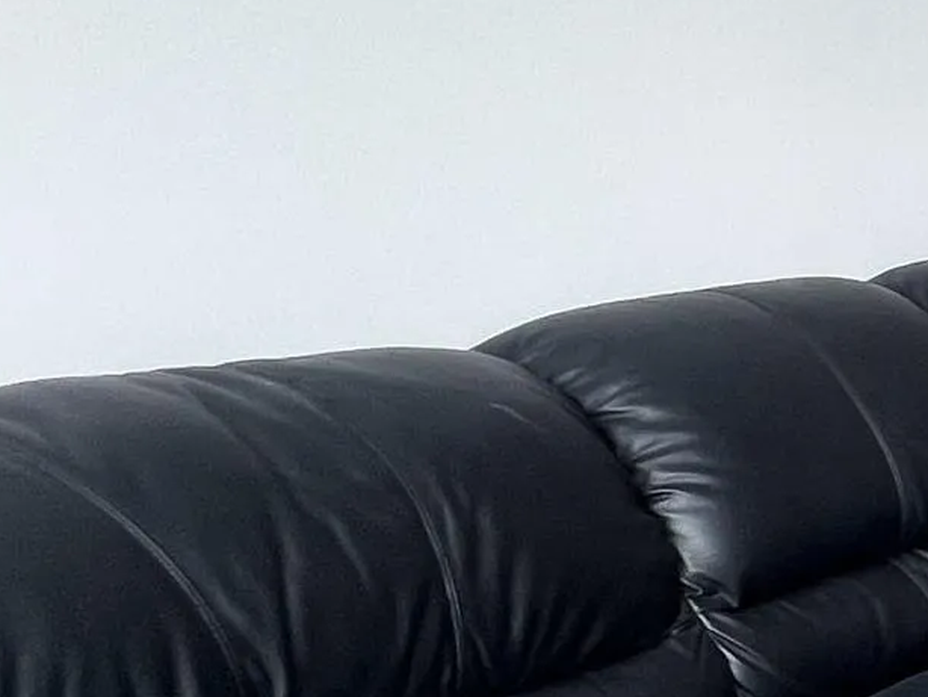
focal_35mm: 65
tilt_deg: -10.8
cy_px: 376
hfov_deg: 16.1
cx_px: 2136
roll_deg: -0.2
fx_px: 1743
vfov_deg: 22.6
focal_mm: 1.57
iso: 64
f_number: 1.8
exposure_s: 1/120
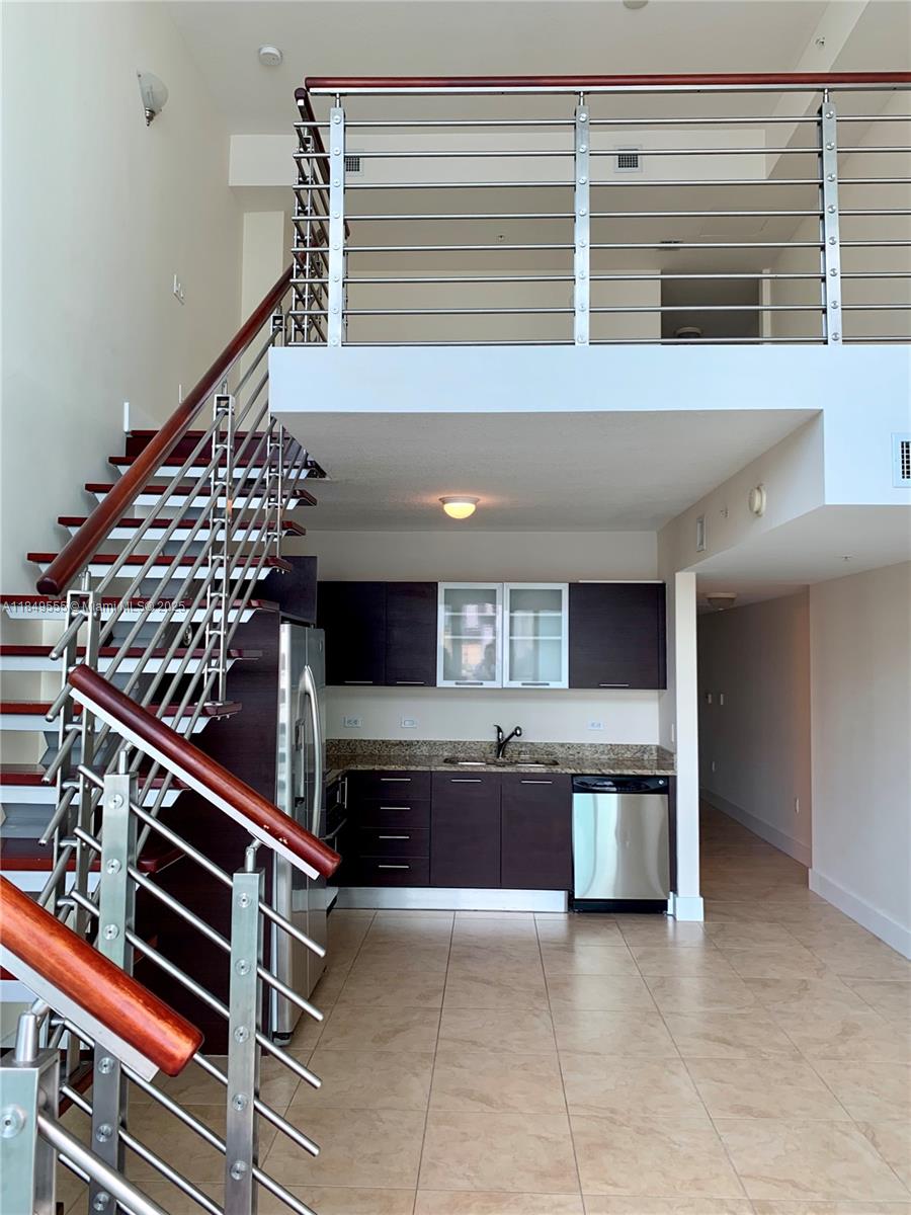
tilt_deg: +3.9
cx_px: 456
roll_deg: +0.0
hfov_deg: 53.1
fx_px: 912
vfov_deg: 67.3
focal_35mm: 26
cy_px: 608
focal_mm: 4.25
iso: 40
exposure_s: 1/122
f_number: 1.8
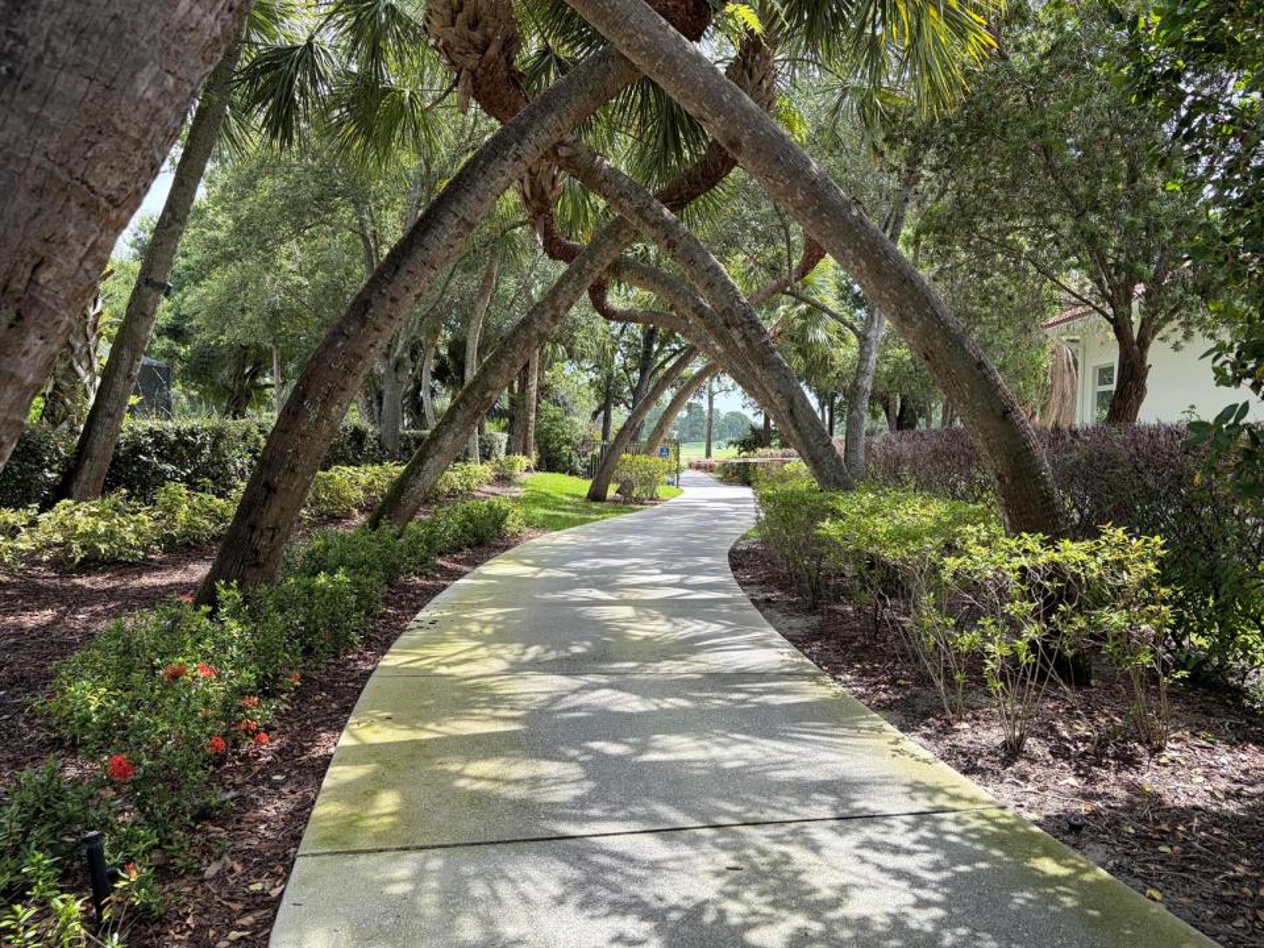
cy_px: 474
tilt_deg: -2.1
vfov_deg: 53.1
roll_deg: -0.4
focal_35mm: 26
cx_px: 632
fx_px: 949
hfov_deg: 67.3
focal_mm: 5.96
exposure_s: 1/701
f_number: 1.6
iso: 50
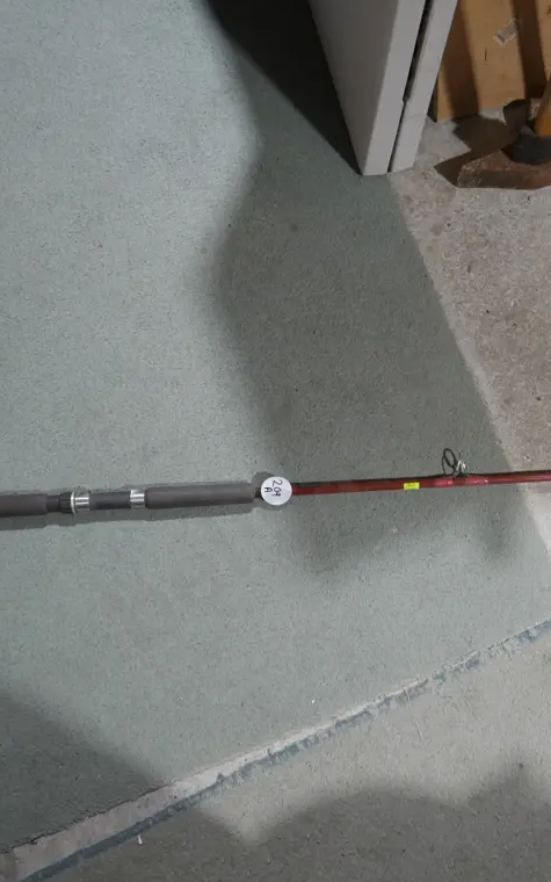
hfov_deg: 31.7
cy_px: 441
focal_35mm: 40
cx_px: 382
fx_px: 961
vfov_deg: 49.3
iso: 500
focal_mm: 14
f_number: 3.5
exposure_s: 1/60
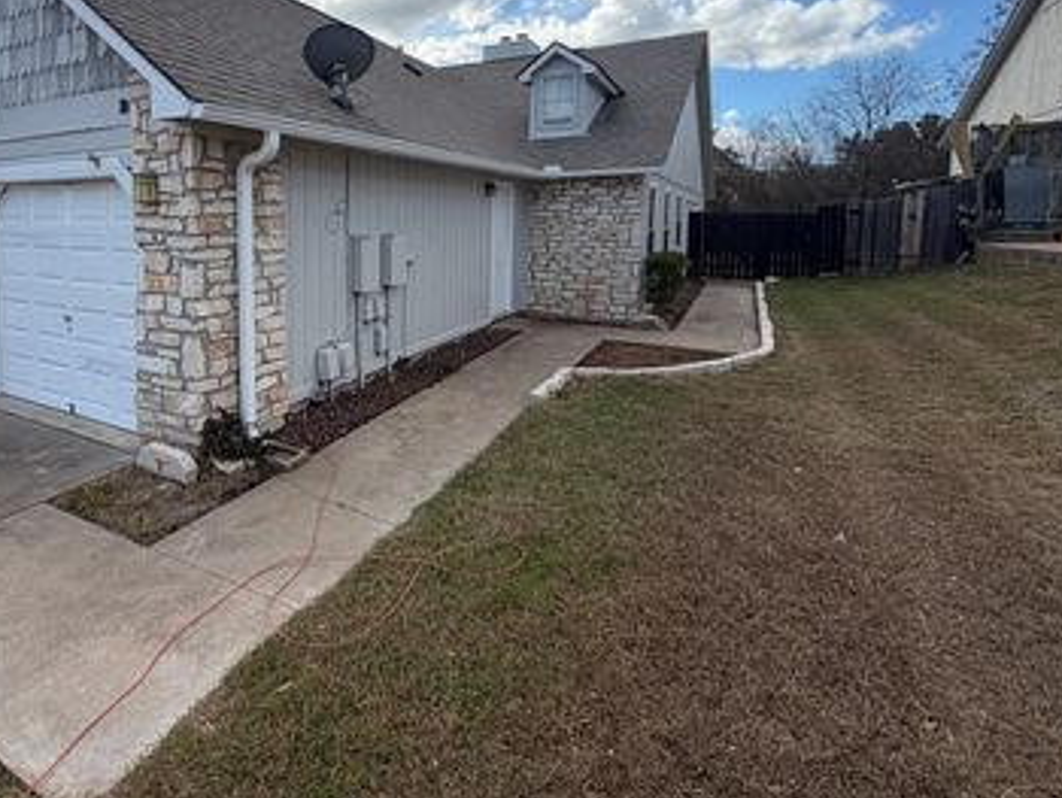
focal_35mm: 20
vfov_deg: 64.2
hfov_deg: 79.7
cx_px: 379
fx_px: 614
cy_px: 262
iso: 25
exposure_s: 1/799
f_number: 2.2
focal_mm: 2.22
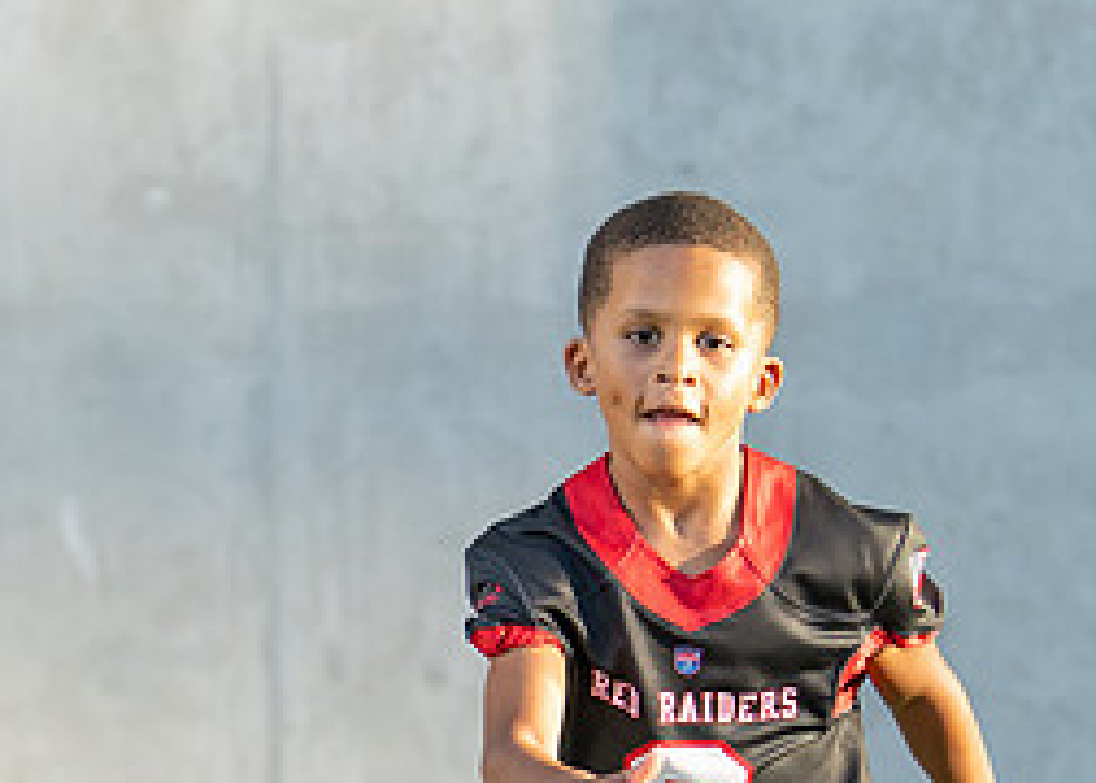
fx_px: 7720
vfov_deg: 5.8
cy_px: 910
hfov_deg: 8.1
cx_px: 694
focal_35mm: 248
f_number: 1.2
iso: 200
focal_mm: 50
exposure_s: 1/2000
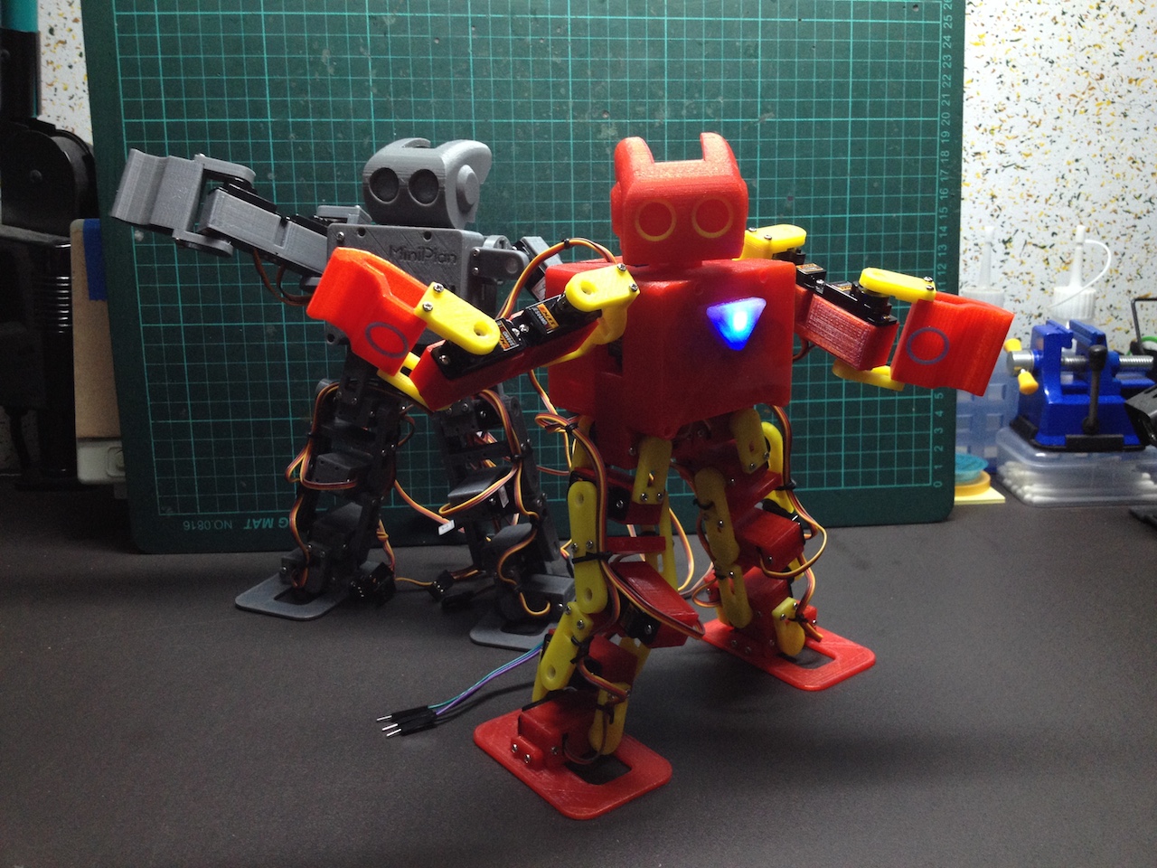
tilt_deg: -14.1
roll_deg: +0.4
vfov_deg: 40.7
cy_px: 434
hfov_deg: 52.6
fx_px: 1170
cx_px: 578
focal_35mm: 35
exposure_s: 1/20
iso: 125
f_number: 2.4
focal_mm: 4.28
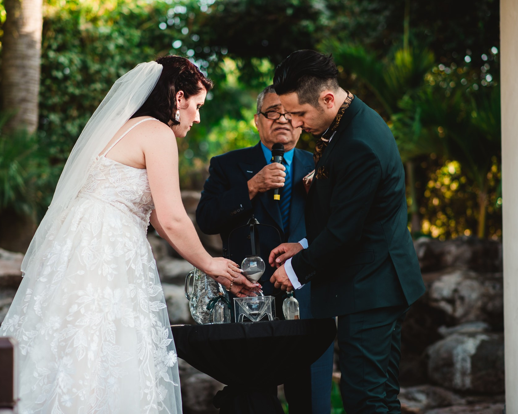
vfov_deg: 15.9
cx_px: 252
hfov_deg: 19.8
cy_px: 207
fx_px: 1487
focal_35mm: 97
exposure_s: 1/500
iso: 100
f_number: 2.5
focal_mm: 85
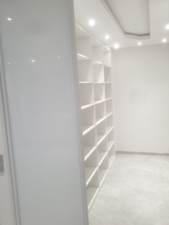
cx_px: 90
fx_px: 182
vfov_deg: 63.4
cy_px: 107
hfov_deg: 49.7
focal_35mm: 28
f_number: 2.4
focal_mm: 4.3
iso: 200
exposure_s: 1/50
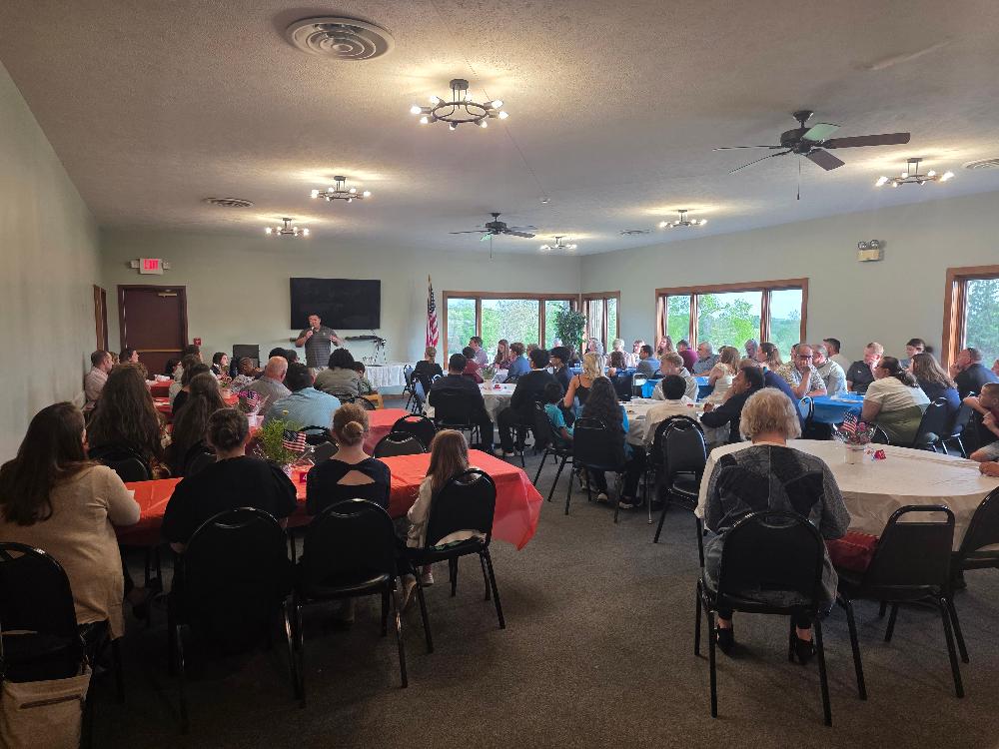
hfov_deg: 73.9
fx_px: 664
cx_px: 500
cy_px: 374
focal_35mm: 23
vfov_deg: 58.9
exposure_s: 1/120
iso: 250
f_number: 1.7
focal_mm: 6.25
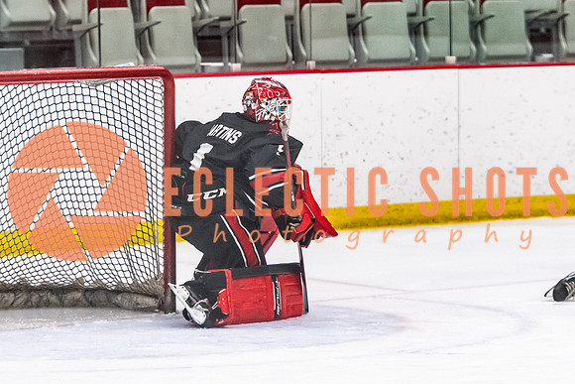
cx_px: 280
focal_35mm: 277
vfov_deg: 5.0
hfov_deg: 7.4
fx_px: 4433
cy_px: 177
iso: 4000
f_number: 2.8
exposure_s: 1/640
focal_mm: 135
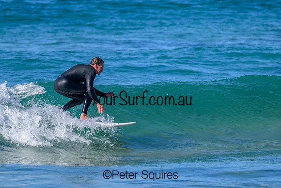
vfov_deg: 1.8
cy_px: 59
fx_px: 6013
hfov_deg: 2.7
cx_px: 143
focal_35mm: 770
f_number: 8
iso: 450
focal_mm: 560
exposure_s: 1/1250
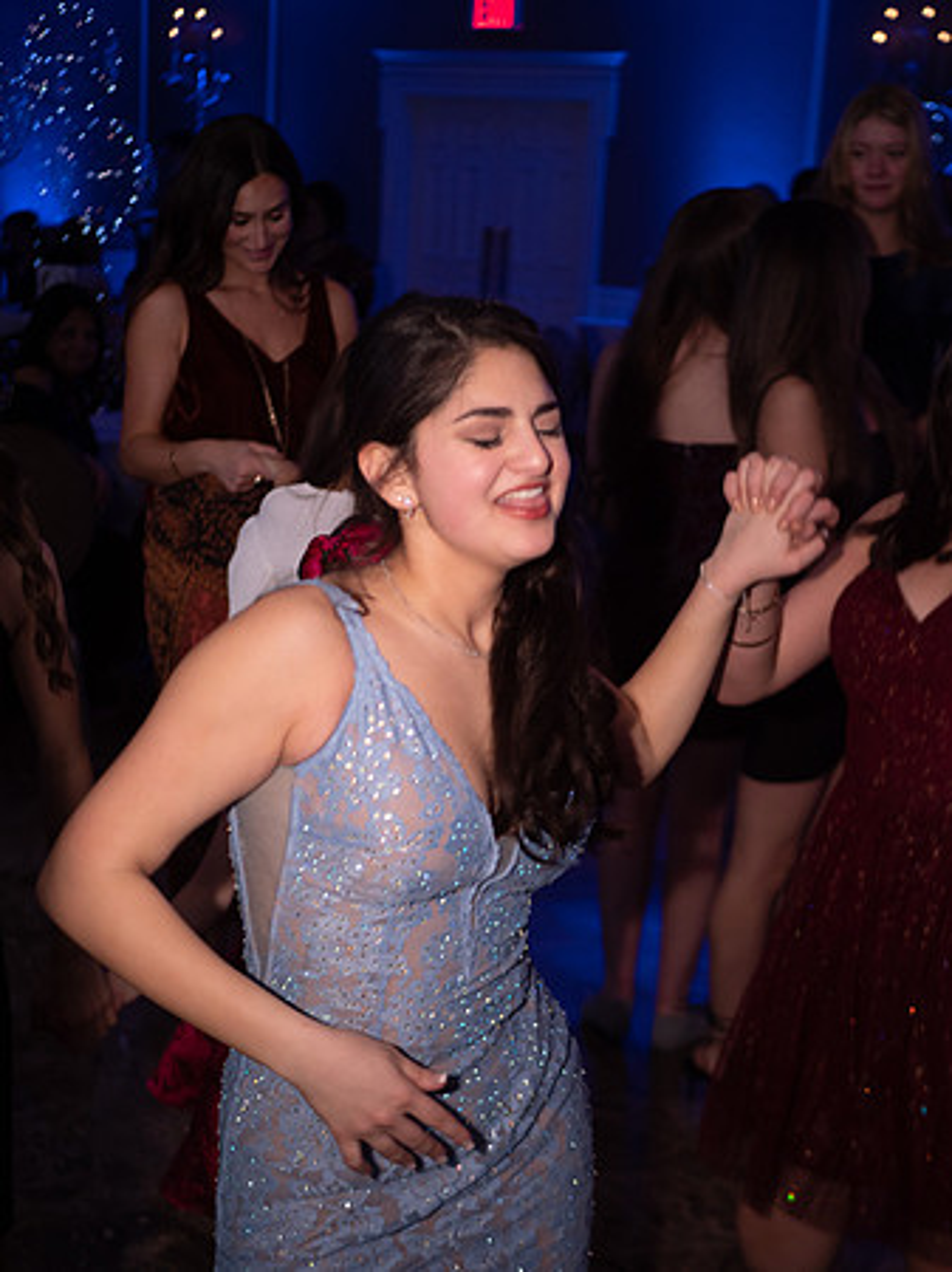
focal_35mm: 50
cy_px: 636
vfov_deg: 38.2
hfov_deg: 29.1
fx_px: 1835
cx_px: 476
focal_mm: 25
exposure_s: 1/160
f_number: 1.7
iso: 800
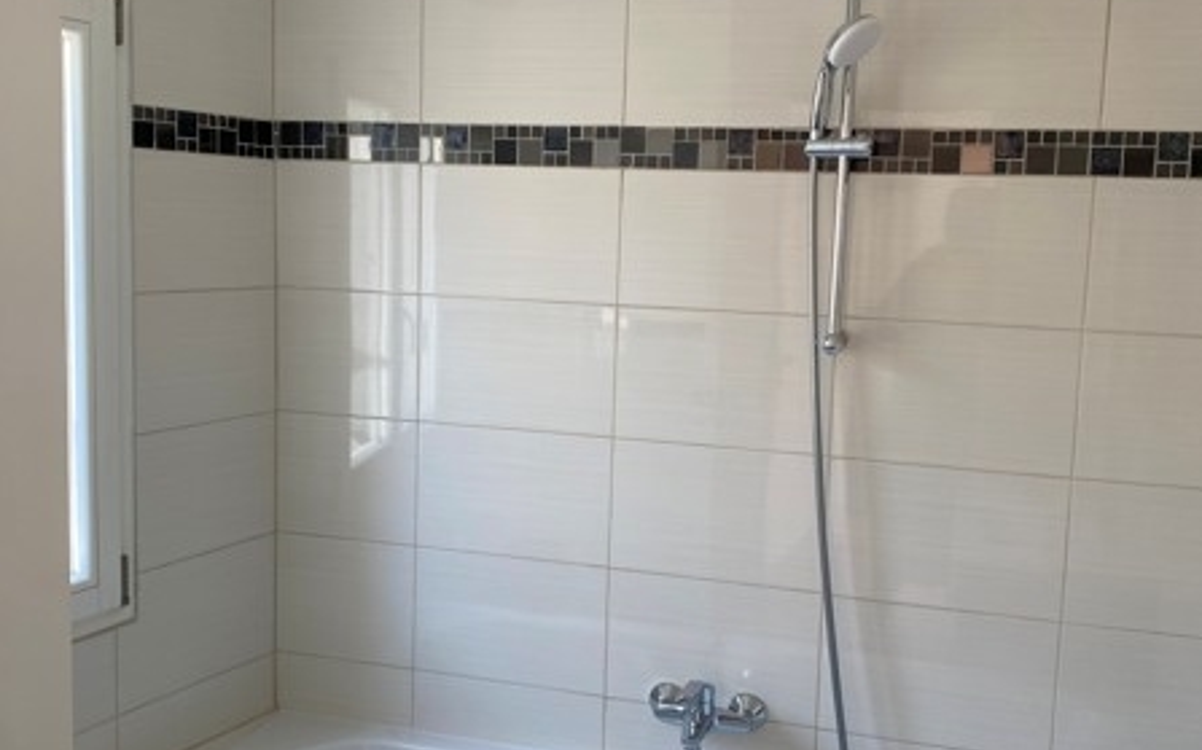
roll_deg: -1.8
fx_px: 1212
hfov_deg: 52.8
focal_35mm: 37
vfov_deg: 34.4
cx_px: 600
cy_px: 379
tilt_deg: -6.2
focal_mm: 4.25
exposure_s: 1/122
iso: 50
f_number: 1.8
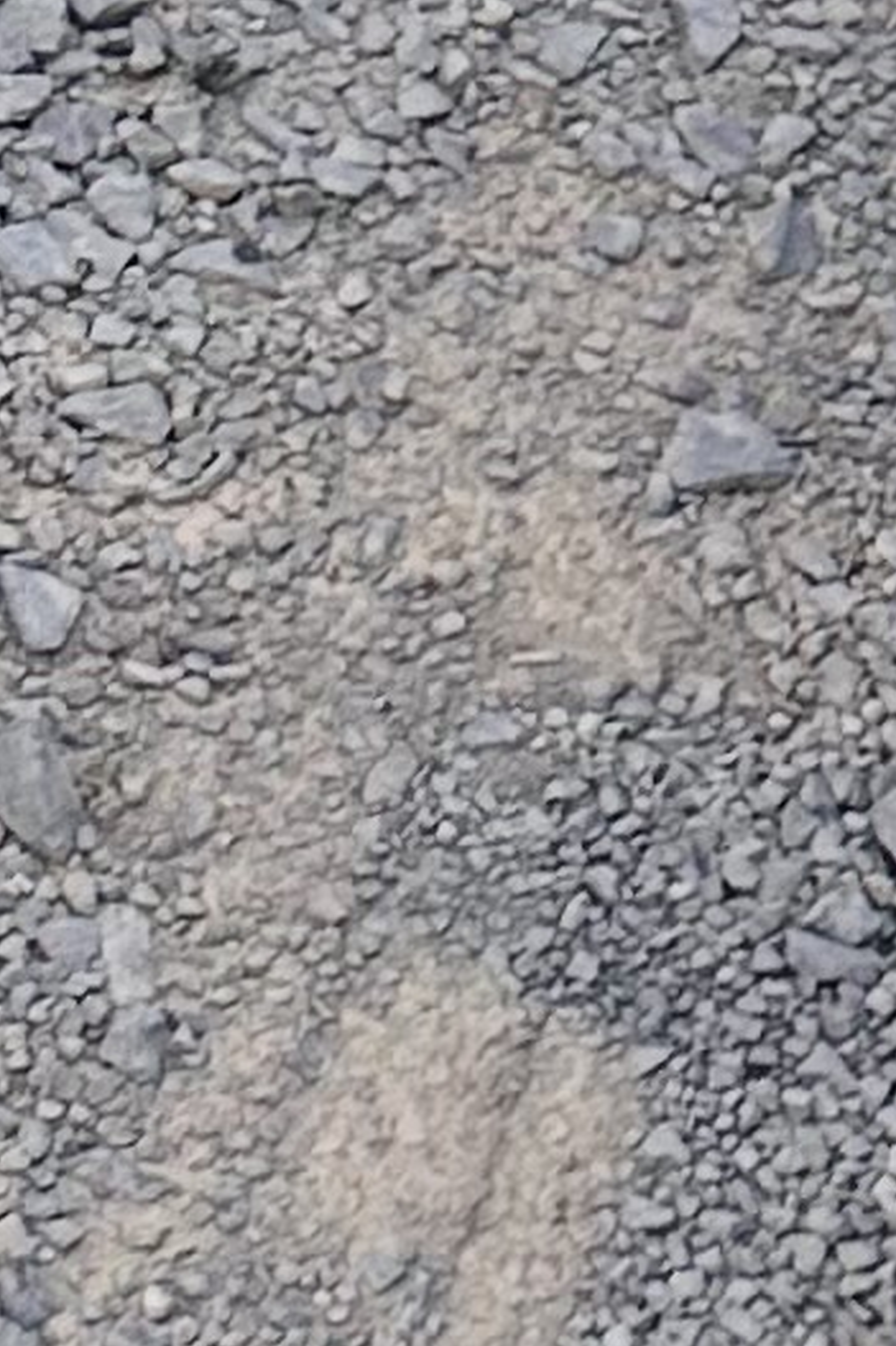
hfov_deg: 6.4
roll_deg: -40.8
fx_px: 7135
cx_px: 3028
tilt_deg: -31.5
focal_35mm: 191
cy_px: 192
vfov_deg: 10.7
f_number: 1.78
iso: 80
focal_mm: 6.86
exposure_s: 1/360
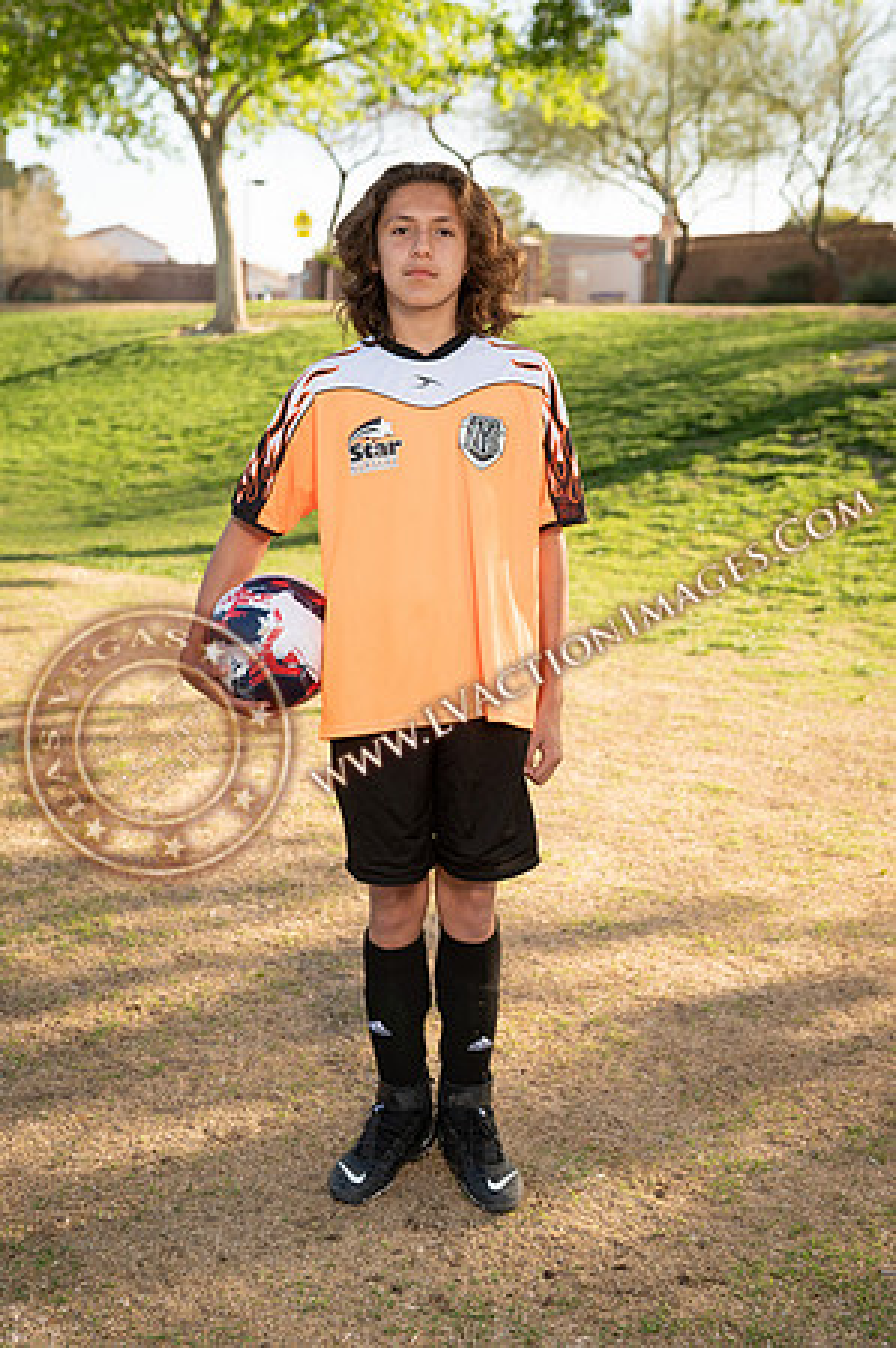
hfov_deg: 28.0
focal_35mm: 48
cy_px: 674
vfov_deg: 41.2
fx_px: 1796
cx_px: 448
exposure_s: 1/250
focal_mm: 48
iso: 100
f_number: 4
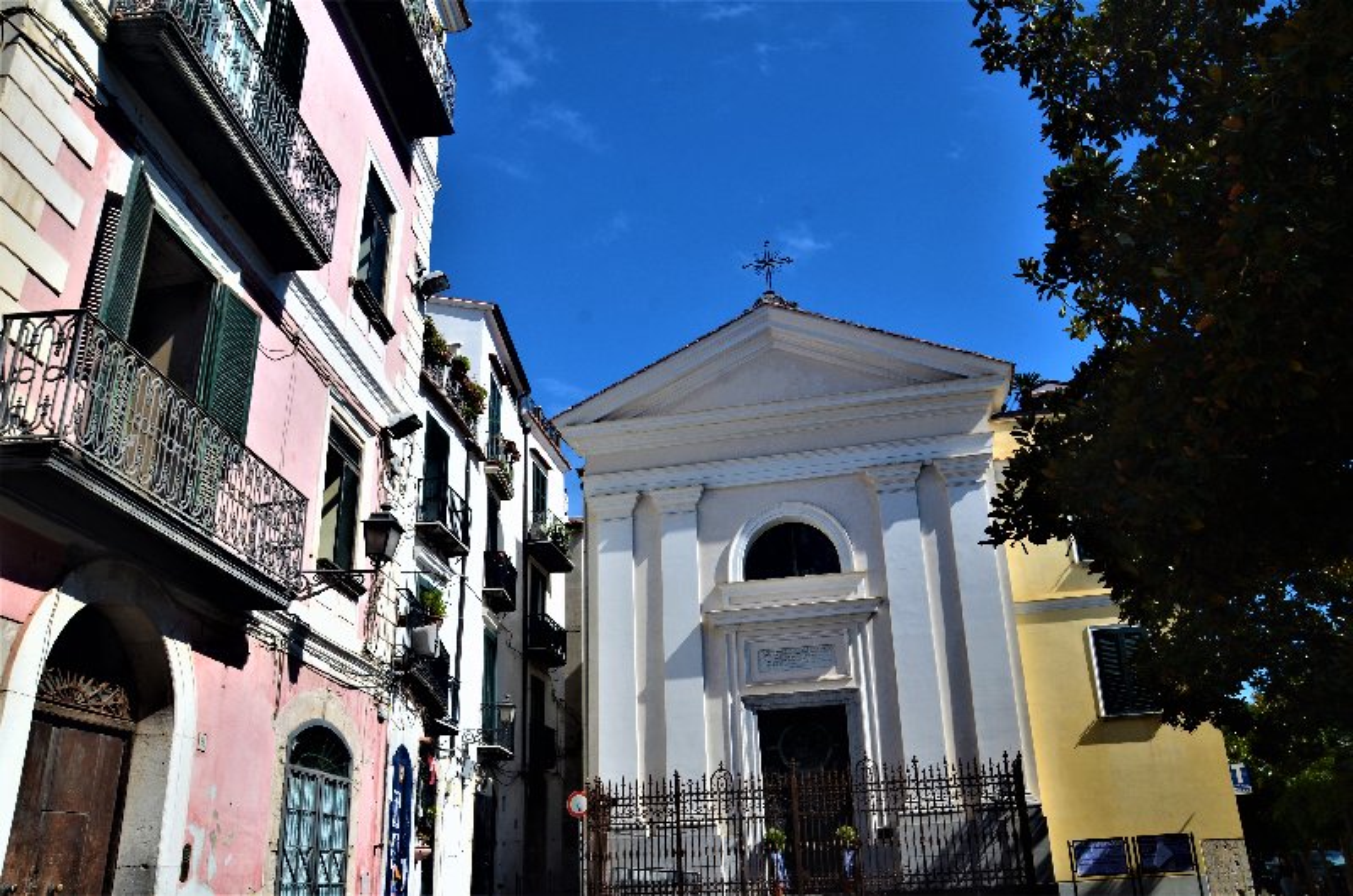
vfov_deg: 47.7
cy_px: 448
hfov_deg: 67.5
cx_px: 676
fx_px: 1013
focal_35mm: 27
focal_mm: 18
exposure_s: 1/125
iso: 160
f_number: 11
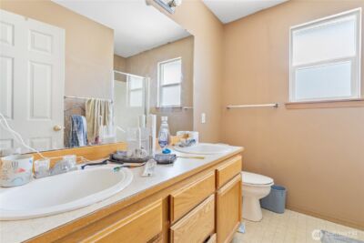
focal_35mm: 16
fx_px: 162
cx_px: 182
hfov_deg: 96.7
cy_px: 122
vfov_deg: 73.8
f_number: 10
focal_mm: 16
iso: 100
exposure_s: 3.2
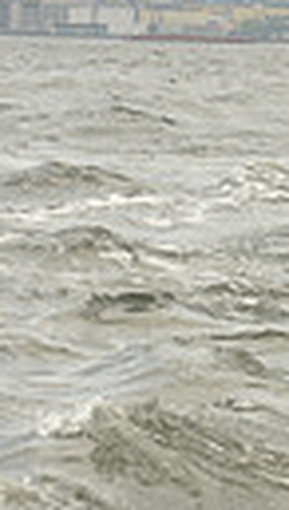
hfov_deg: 3.3
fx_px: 4774
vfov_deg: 6.1
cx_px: 1128
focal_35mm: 352
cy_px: -22
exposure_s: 1/800
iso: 250
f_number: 8
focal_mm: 75
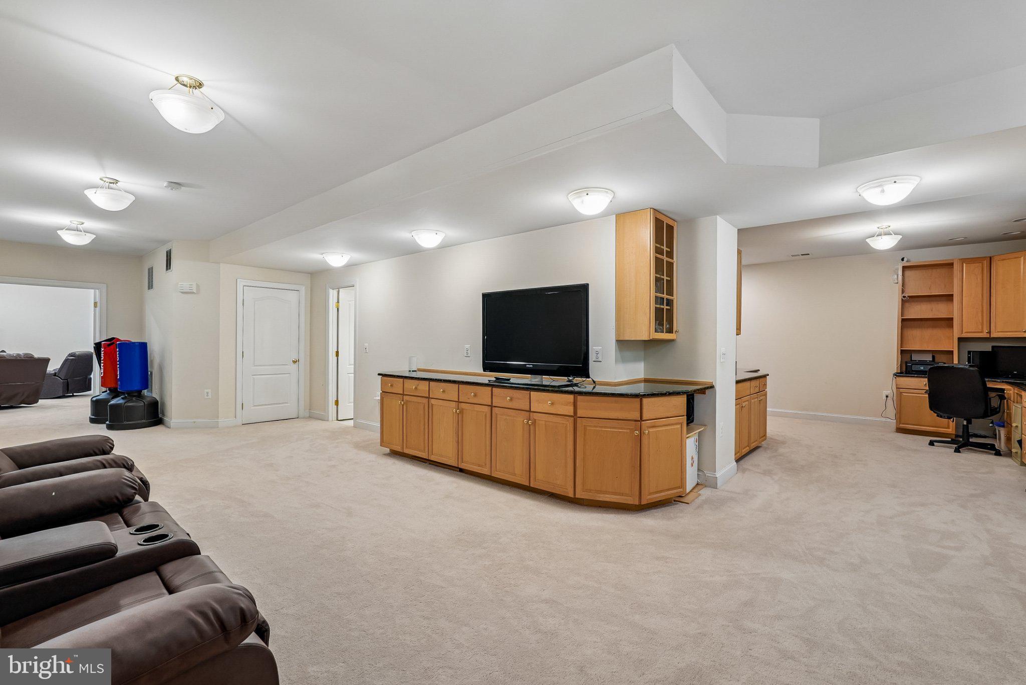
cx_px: 513
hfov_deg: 96.7
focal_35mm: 16
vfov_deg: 73.8
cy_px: 342
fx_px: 456
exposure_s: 1.3
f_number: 8
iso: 100
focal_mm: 16
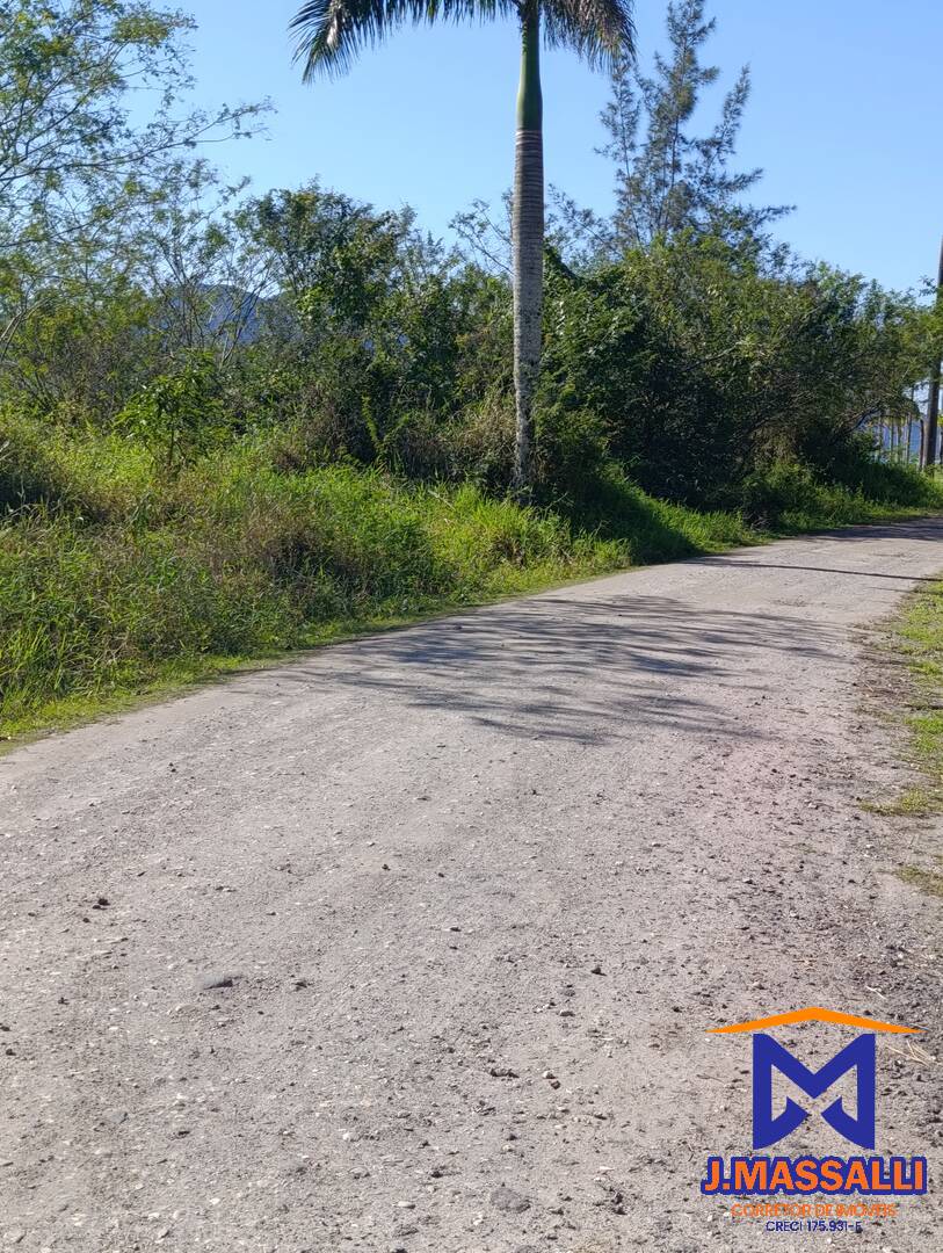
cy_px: 626
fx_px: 1667
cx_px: 472
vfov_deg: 41.2
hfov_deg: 31.6
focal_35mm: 46
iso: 53
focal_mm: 6.11
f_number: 1.65
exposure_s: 1/1025
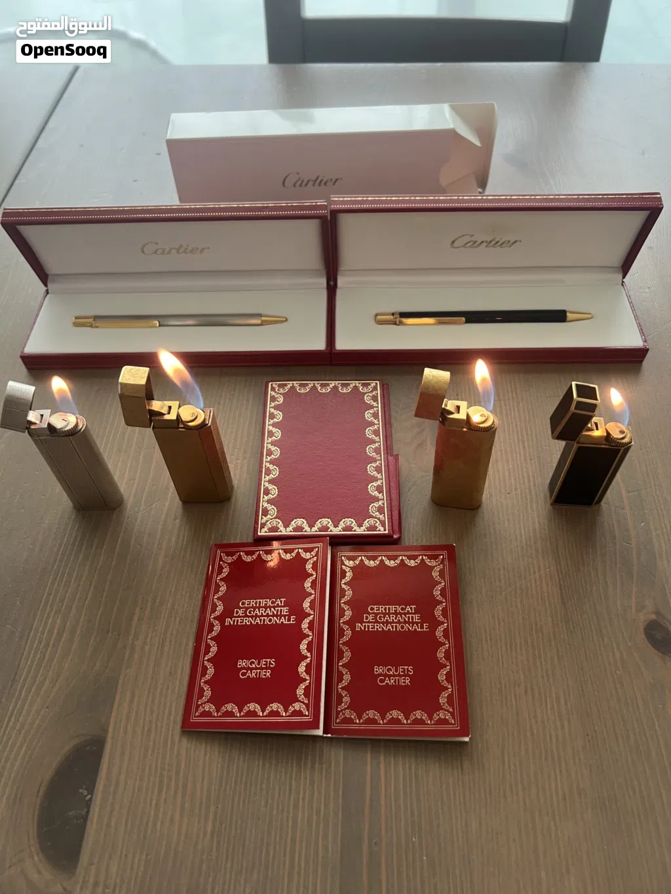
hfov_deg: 53.1
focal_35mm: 26
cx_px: 336
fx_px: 672
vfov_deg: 67.3
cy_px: 447
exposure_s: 1/50
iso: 100
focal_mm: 5.7
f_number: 1.5
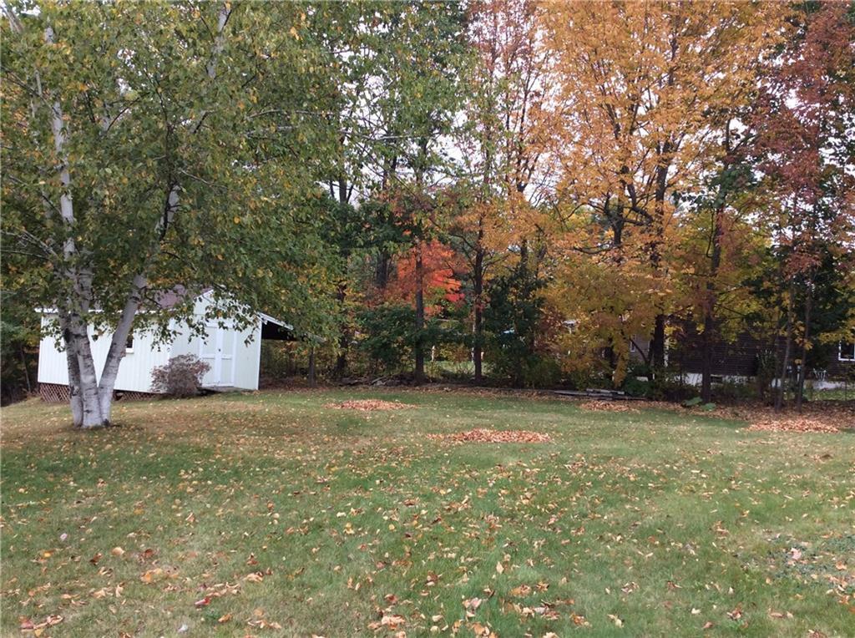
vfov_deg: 44.0
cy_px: 319
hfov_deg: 56.9
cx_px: 428
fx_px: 789
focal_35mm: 32
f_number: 2.4
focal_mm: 3.3
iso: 32
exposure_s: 1/232
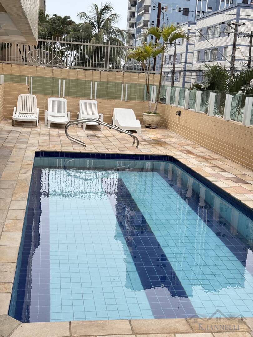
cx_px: 126
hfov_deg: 30.3
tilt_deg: -13.2
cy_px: 168
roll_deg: -3.6
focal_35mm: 48
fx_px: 468
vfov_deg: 39.7
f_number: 1.78
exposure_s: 1/980
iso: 64
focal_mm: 6.76
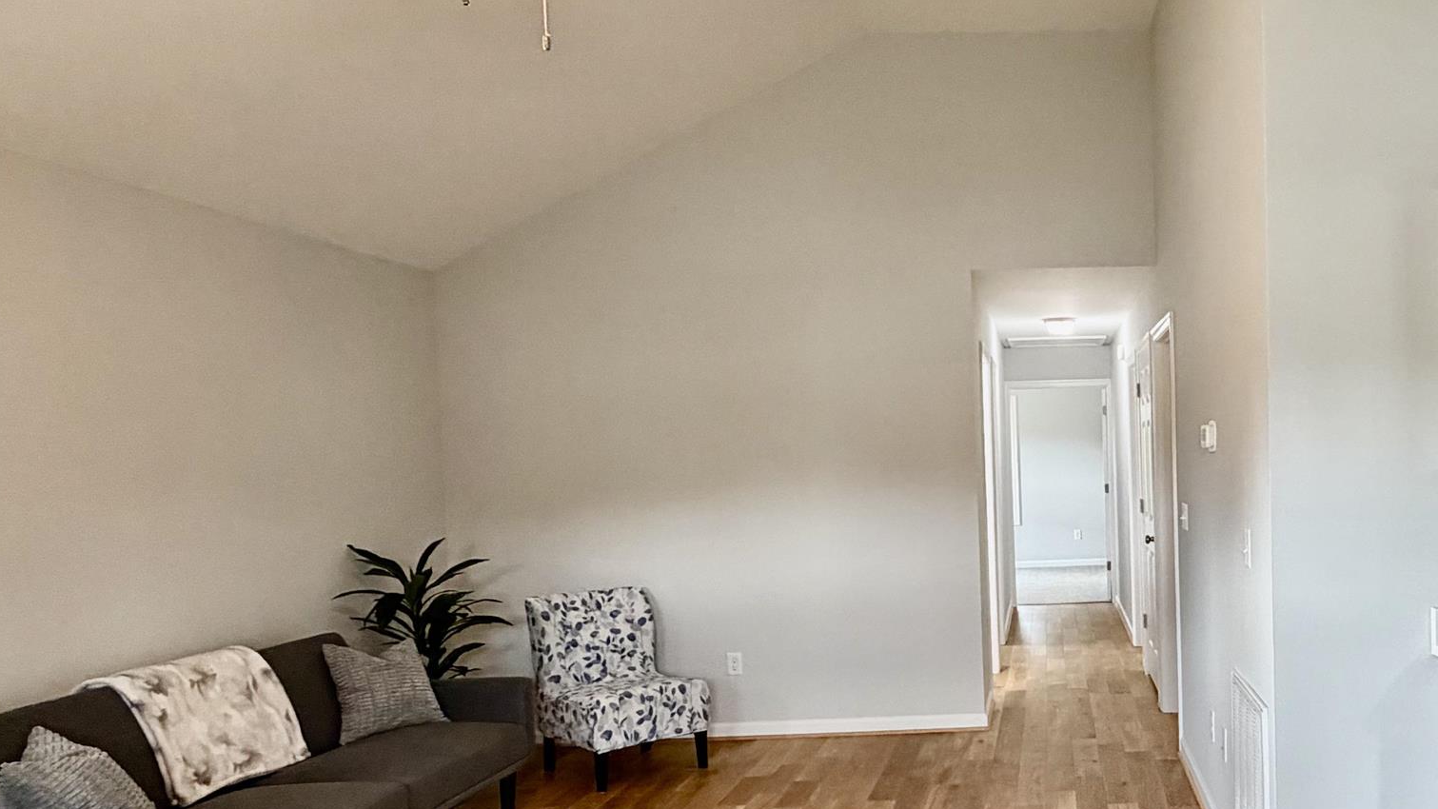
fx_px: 1182
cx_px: 1133
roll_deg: +2.1
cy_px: 502
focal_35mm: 31
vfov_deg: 37.6
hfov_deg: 58.2
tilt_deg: -0.9
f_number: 2.2
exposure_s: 1/60
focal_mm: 2.22
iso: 320
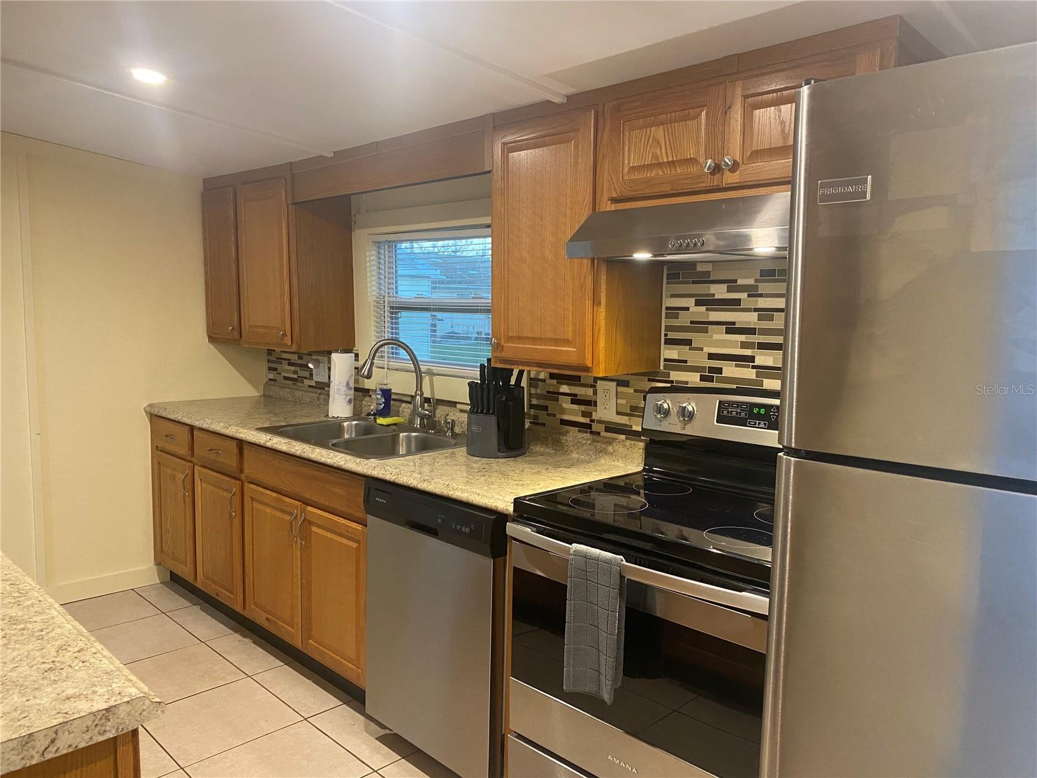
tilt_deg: -6.5
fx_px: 779
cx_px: 518
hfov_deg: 67.3
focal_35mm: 26
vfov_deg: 53.1
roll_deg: -1.5
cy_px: 389
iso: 320
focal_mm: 4.25
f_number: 1.8
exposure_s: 1/60
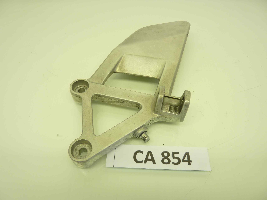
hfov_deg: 69.4
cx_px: 134
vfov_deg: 54.9
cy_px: 100
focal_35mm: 25
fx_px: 193
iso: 80
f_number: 3.3
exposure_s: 1/30
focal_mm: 4.1
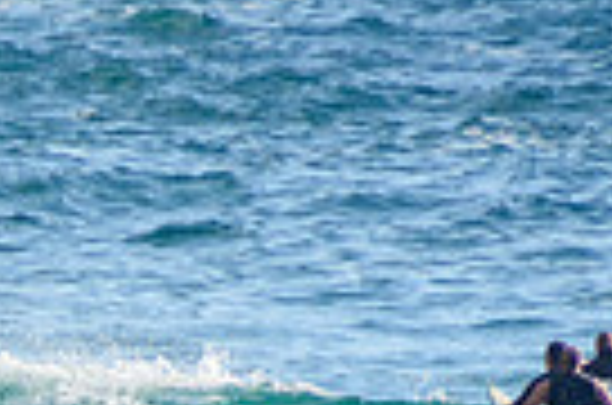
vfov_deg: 0.5
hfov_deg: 0.8
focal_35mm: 2612
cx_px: -225
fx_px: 44300
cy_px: 520
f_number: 5.6
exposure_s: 1/2000
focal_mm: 400
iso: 360
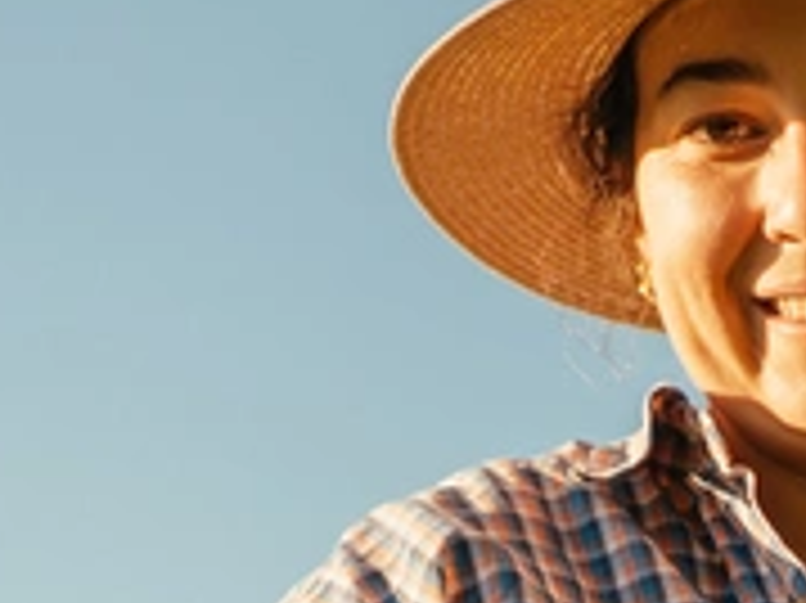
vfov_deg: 8.4
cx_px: 1031
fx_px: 4095
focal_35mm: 176
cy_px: 693
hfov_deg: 11.0
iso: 125
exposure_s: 1/2000
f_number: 1.8
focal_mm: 35
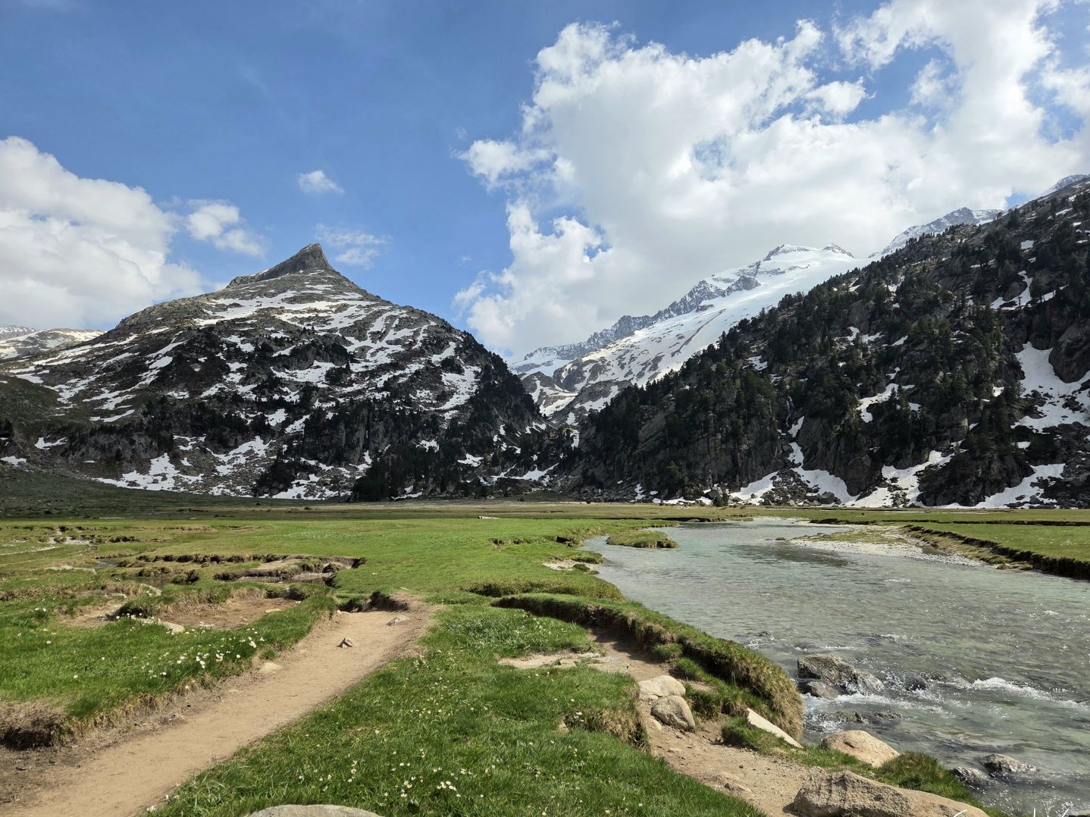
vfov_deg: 56.8
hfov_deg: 71.6
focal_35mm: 24
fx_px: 756
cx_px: 568
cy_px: 415
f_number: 1.8
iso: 80
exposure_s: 1/10000
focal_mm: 5.4
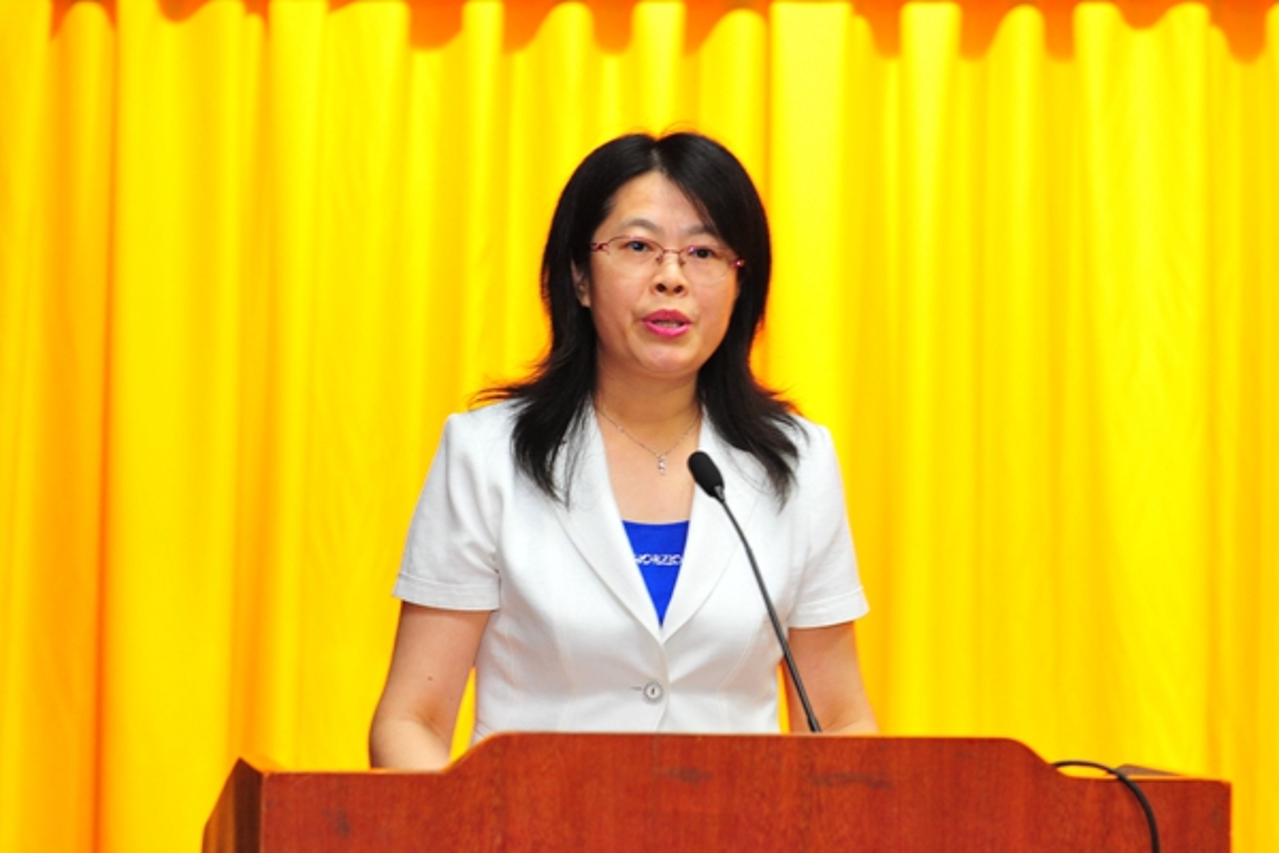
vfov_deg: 19.5
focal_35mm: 70
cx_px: 640
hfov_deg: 28.8
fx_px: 2487
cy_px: 426
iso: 800
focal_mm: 70
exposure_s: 1/125
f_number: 3.5
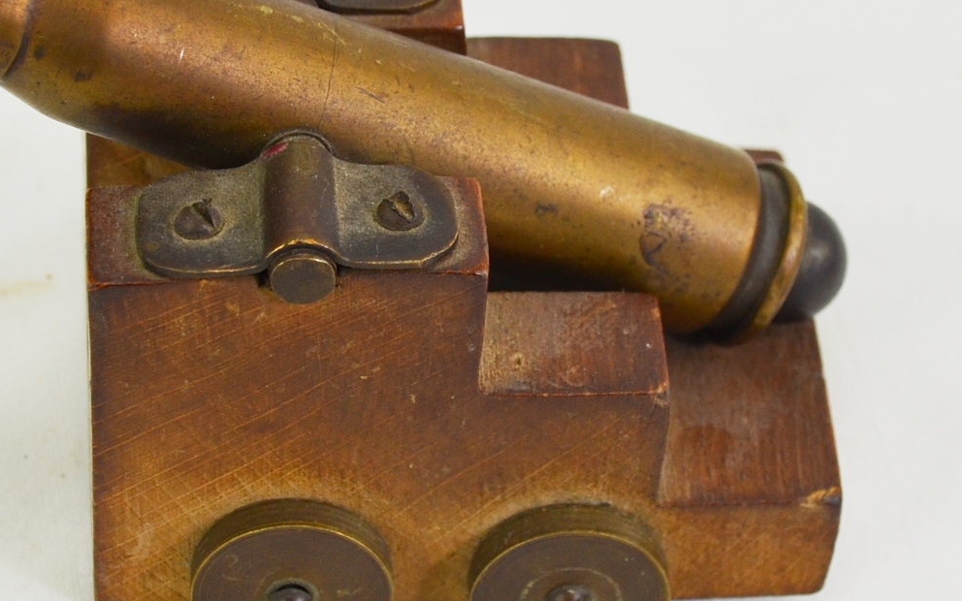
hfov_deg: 14.5
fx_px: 3775
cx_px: 421
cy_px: 283
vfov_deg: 9.1
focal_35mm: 144
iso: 320
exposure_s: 1/125
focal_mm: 38
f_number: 5.6
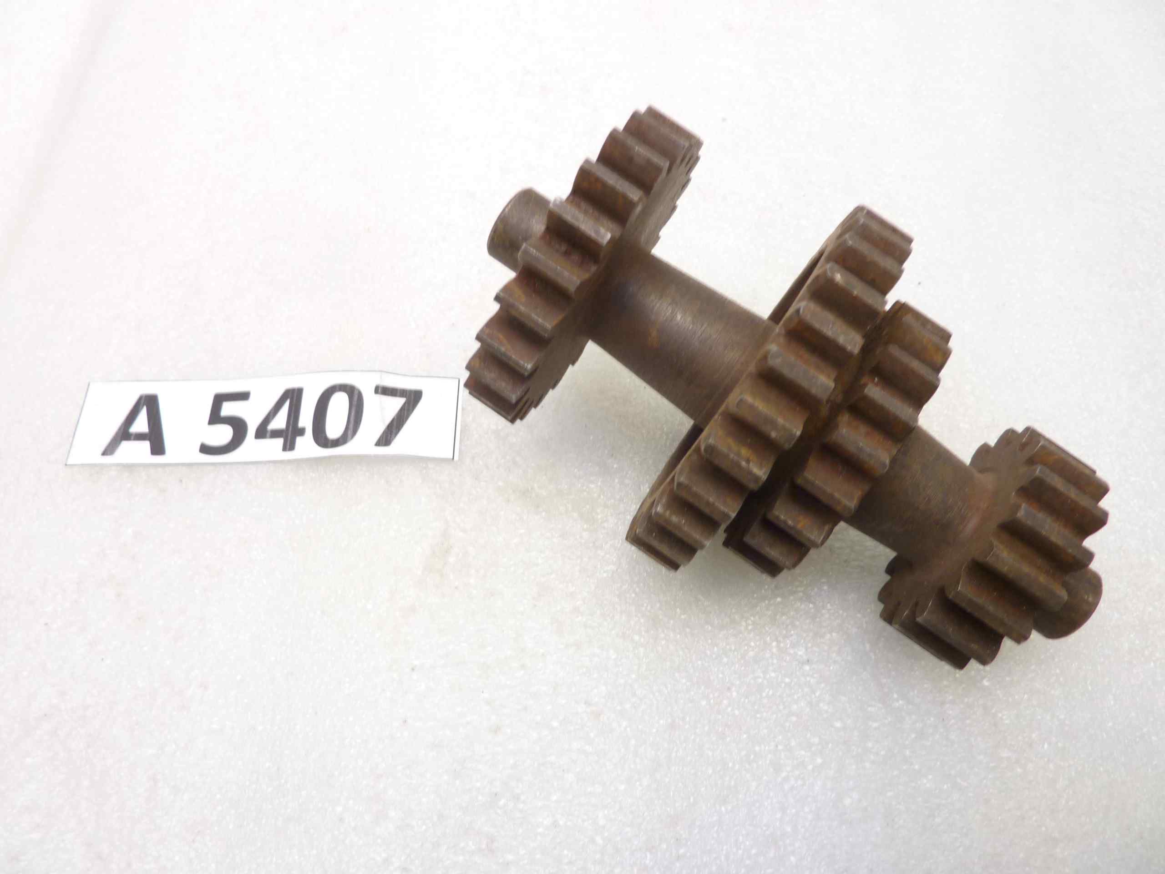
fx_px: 841
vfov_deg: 54.9
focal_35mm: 25
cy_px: 437
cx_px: 582
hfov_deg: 69.4
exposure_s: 1/10
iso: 80
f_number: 3.3
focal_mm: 4.1
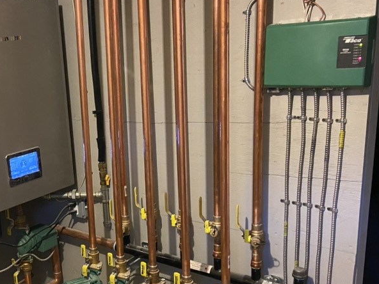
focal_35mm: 45
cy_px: 196
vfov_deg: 31.8
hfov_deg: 40.5
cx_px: 79
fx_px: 493
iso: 640
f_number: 1.8
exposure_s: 1/30
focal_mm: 4.25
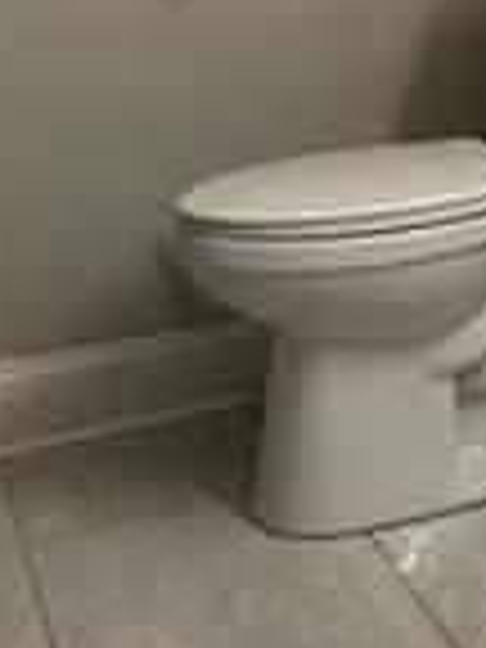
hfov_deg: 16.4
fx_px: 1498
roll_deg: -1.2
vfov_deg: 22.8
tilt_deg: -4.3
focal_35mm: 80
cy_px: -94
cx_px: 788
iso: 160
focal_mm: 6.86
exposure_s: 1/60
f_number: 1.78
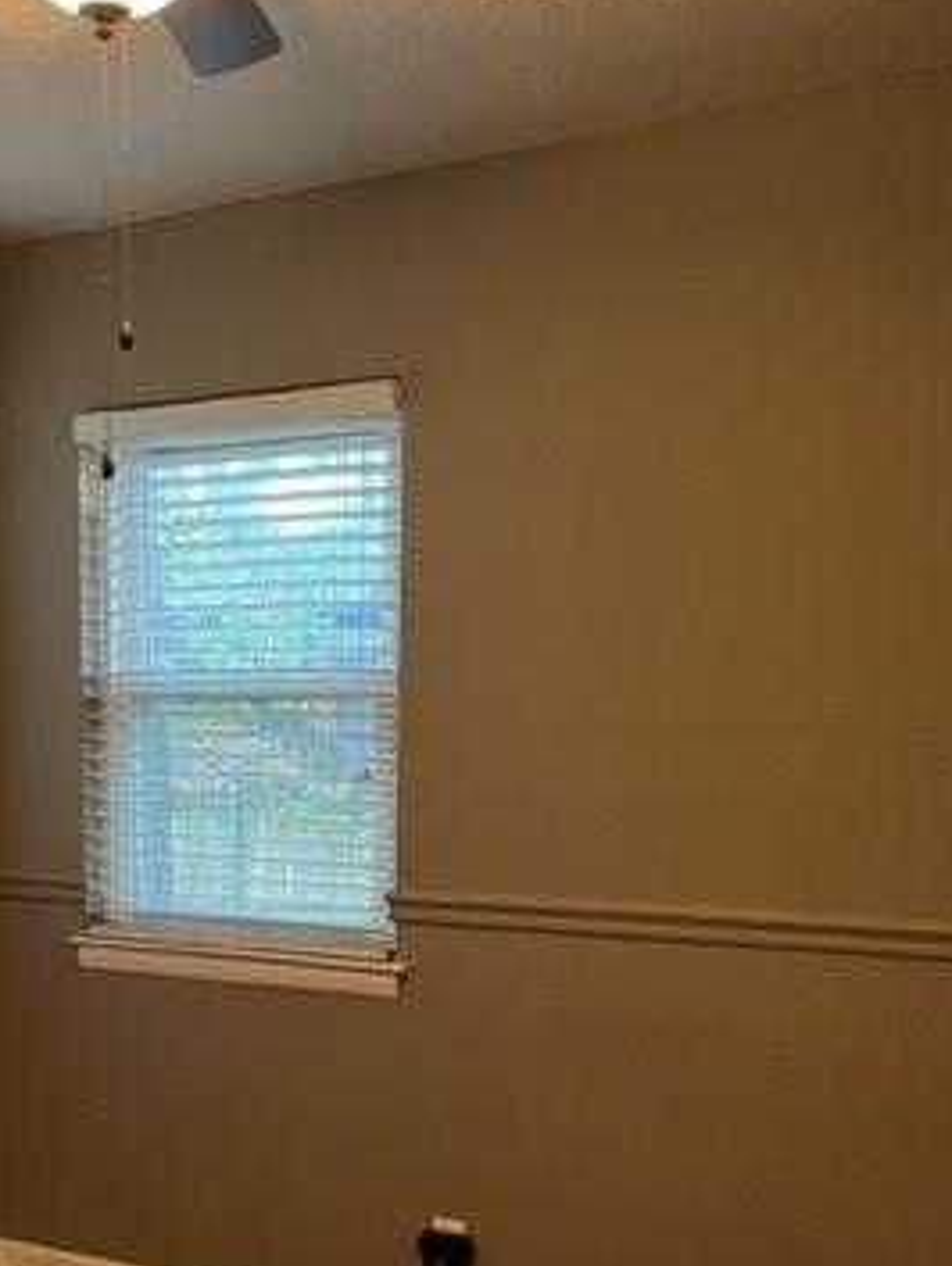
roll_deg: -1.3
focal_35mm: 47
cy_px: 894
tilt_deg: -5.6
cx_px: 165
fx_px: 1721
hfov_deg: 30.0
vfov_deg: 39.7
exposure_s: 1/40
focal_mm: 5.7
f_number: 1.5
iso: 400
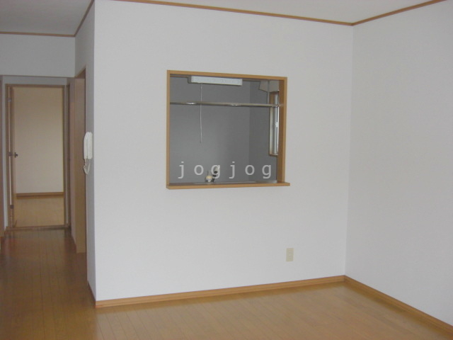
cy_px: 170
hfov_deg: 49.0
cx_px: 226
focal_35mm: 38
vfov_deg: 37.7
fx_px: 497
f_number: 2.8
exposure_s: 1/60
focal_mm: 7.9
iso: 200
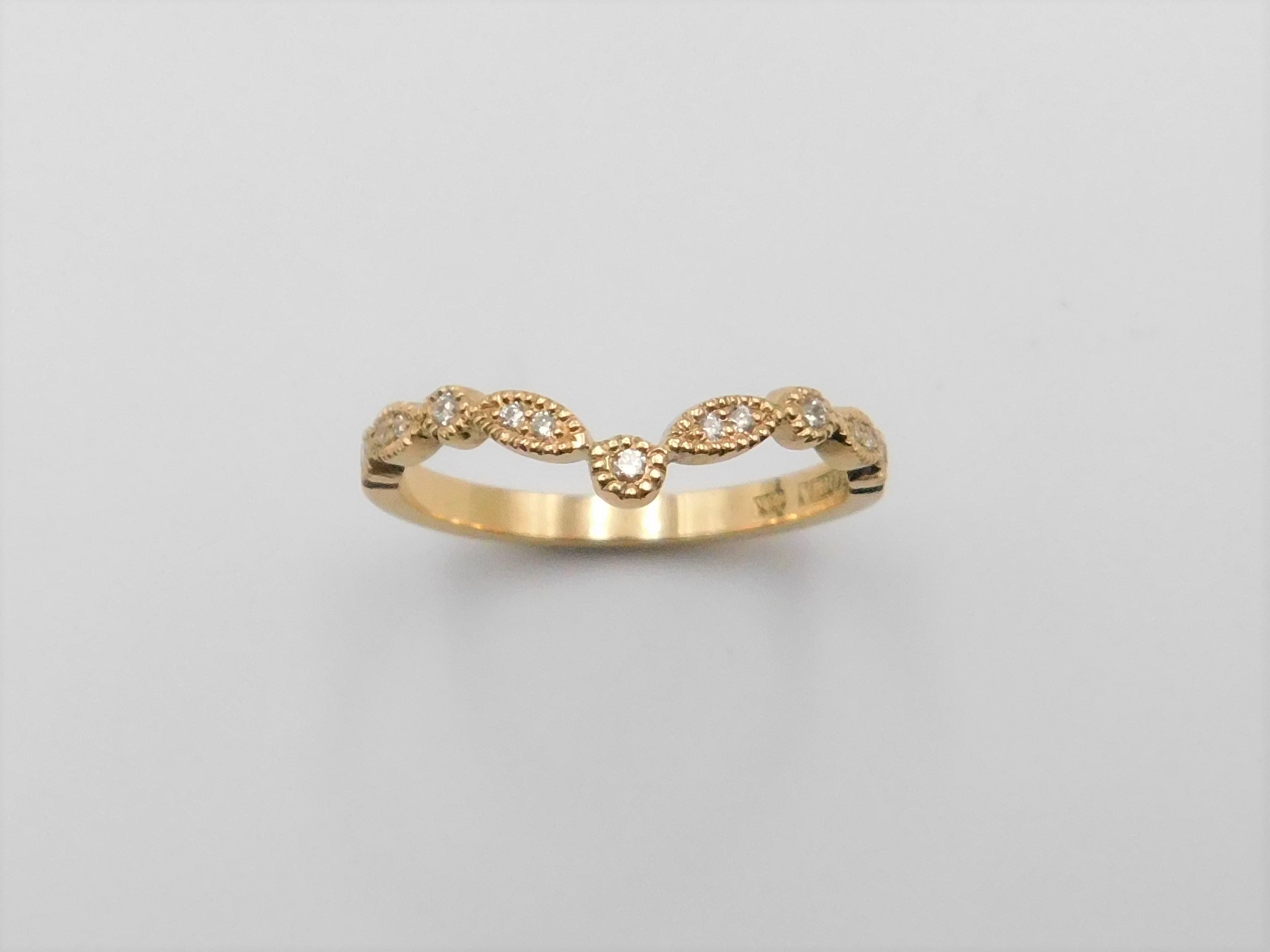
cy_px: 476
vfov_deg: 58.9
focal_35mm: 23
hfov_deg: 73.9
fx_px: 844
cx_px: 635
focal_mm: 4
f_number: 3
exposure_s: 1/1250
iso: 400
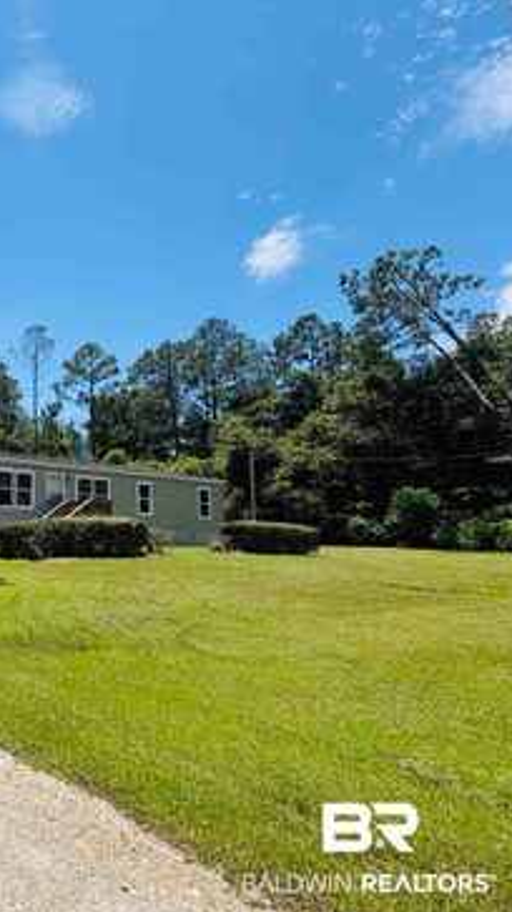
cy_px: 469
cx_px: -100
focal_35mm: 21
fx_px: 507
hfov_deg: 39.2
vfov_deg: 83.8
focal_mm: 2.22
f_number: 2.2
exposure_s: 1/820
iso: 20
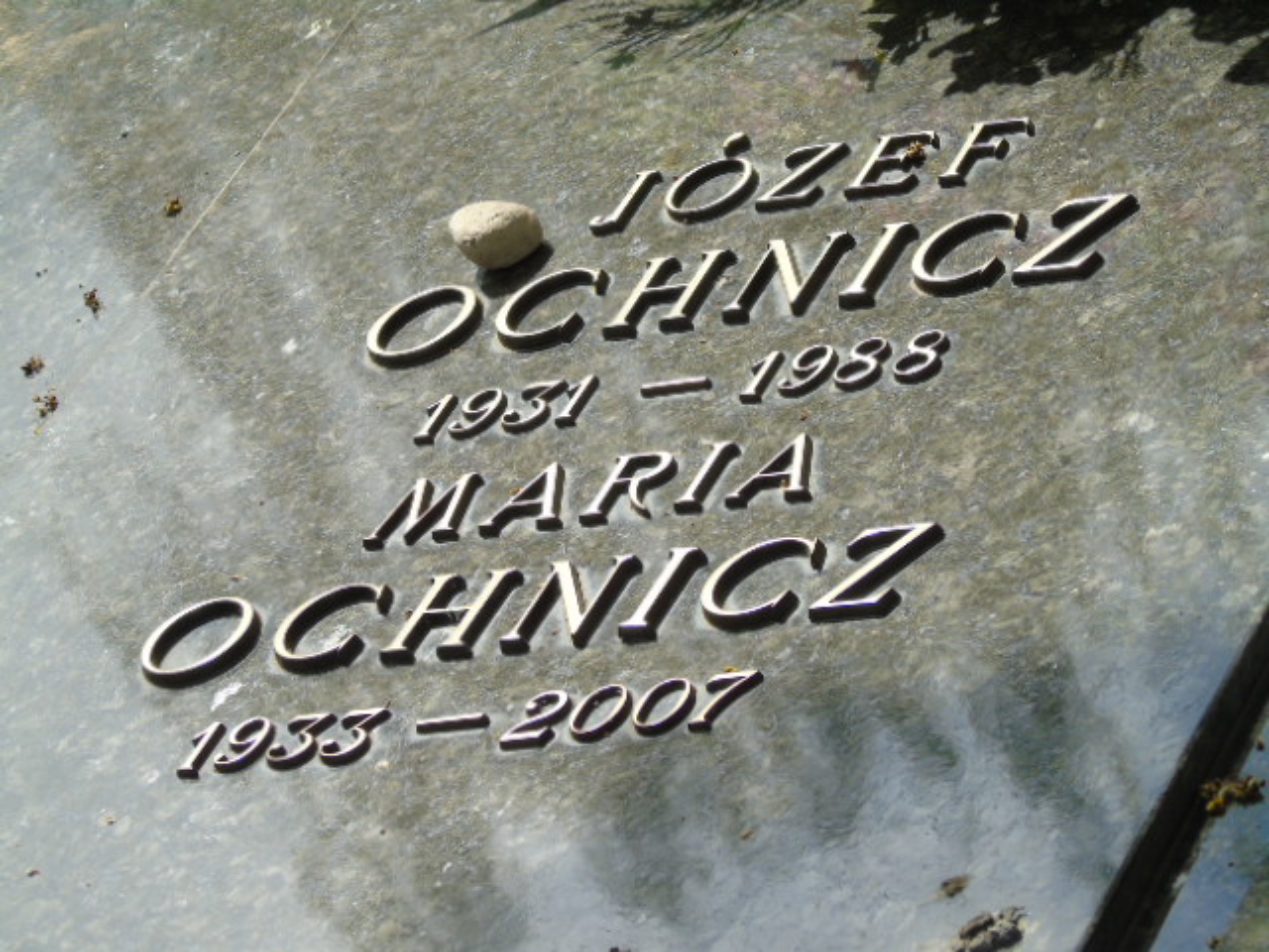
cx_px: 634
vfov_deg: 8.0
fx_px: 6819
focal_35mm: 186
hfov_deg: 10.6
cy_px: 476
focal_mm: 33
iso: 80
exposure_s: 1/400
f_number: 5
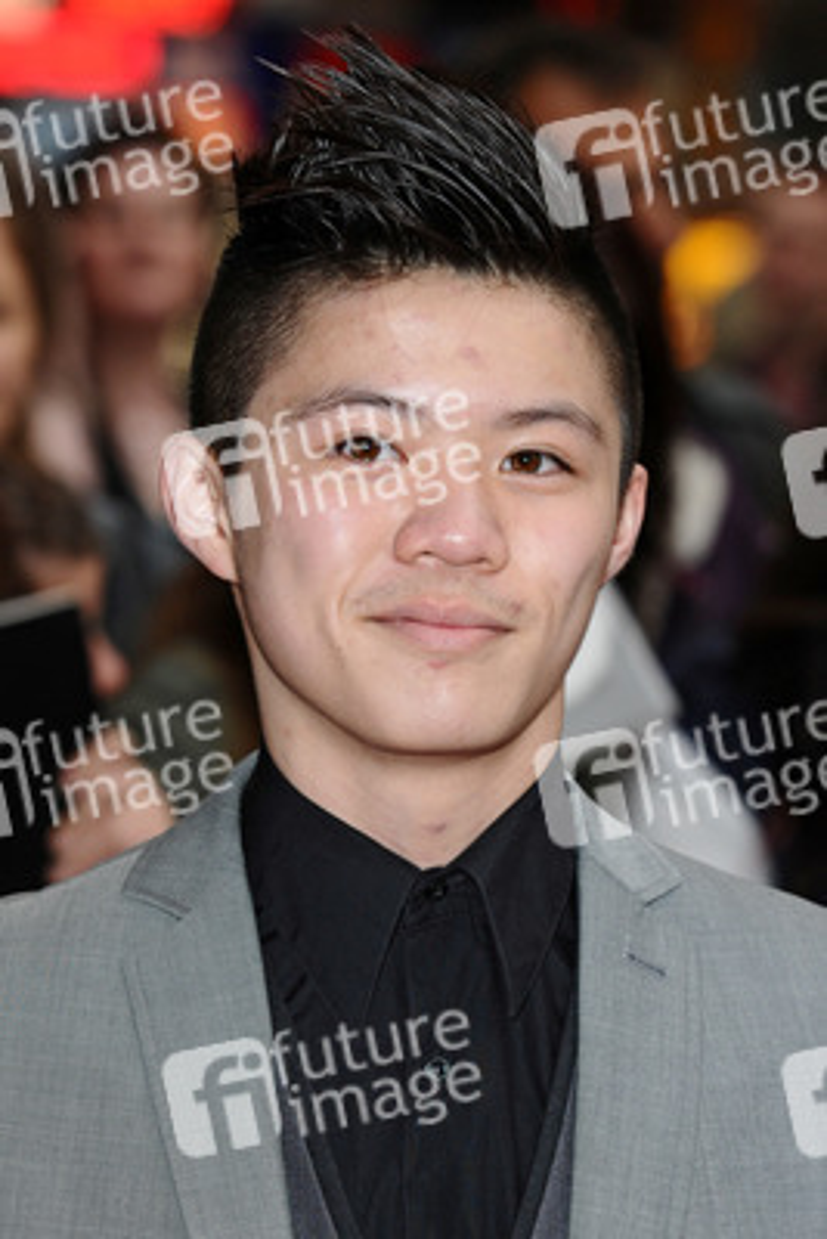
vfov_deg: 12.2
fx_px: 5784
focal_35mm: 168
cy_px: 620
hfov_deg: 8.2
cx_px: 414
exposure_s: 1/200
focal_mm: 112
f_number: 4.5
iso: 320
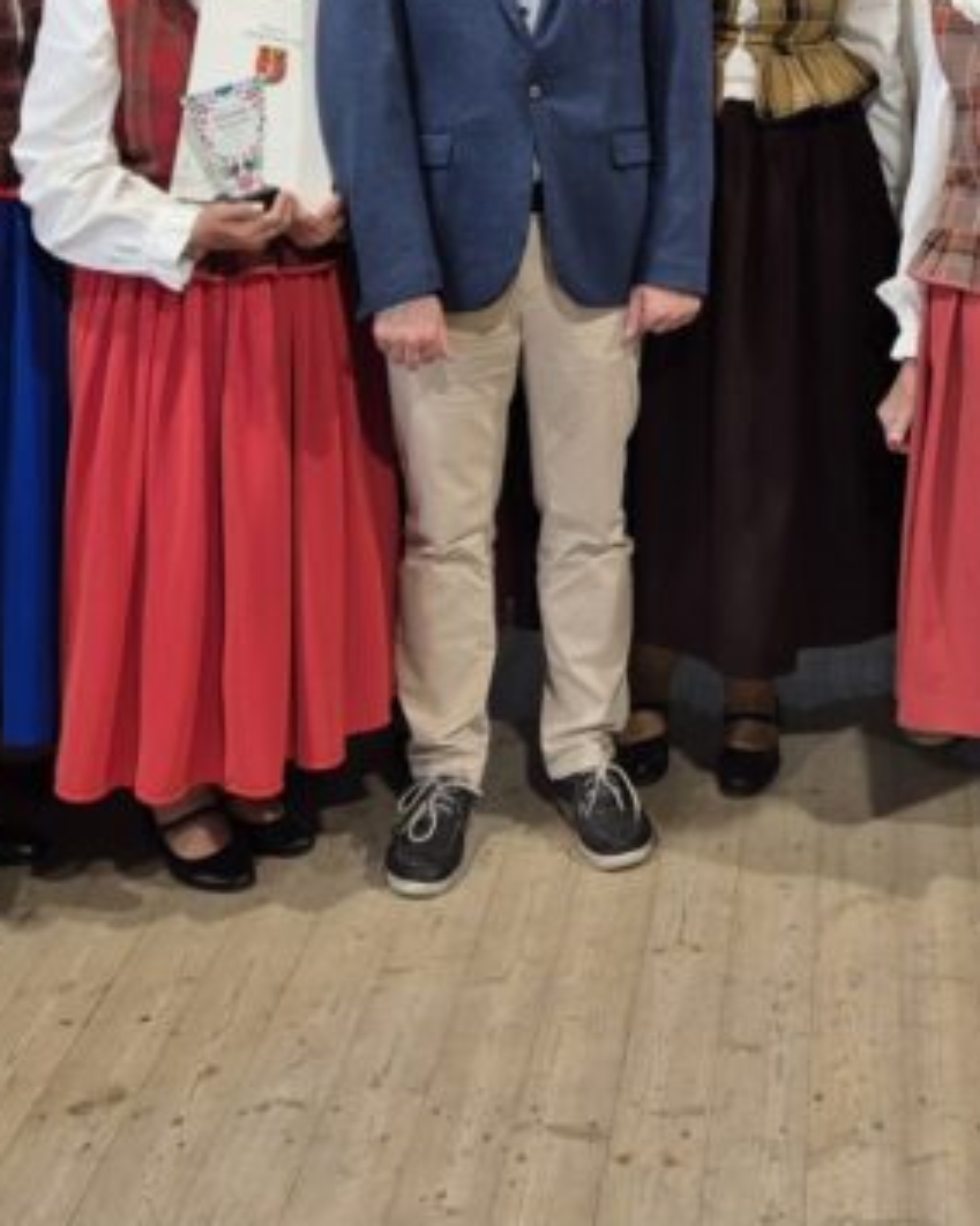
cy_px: -76
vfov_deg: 27.1
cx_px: 945
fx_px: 2358
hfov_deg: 22.7
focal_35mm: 65
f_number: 1.8
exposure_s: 1/100
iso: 250
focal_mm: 5.4
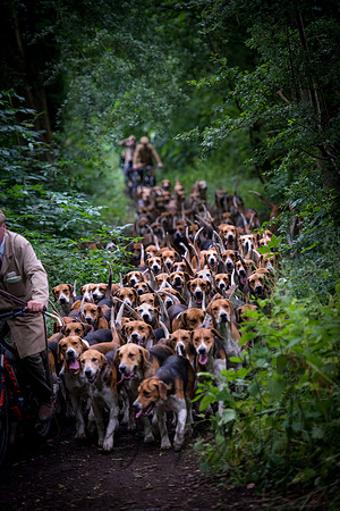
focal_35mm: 160
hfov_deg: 8.6
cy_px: 256
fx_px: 2266
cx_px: 170
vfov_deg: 12.8
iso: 1800
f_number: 2.8
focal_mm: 160
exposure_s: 1/320
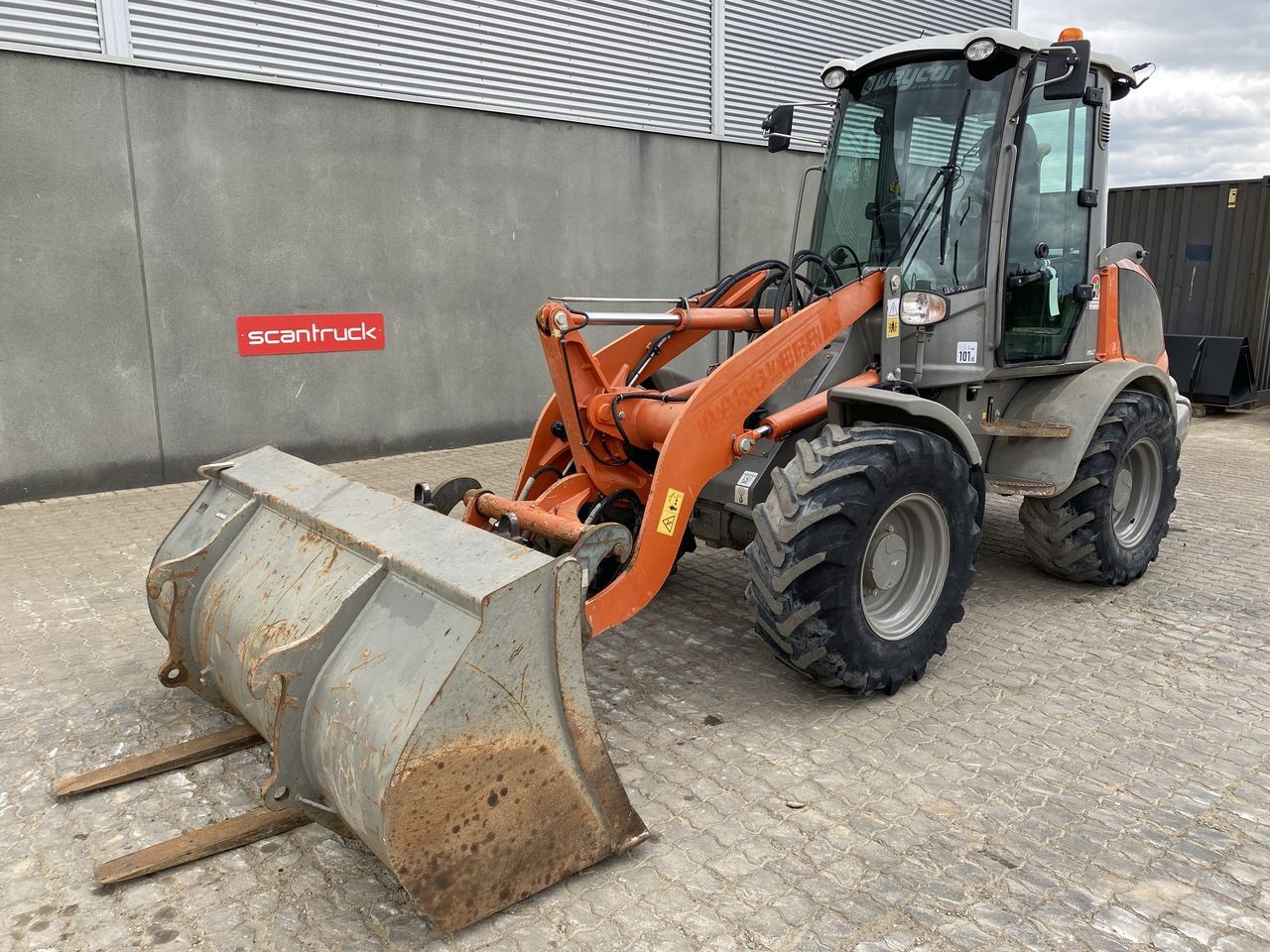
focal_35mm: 26
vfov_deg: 53.1
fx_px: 954
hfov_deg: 67.3
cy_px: 476
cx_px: 635
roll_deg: +1.4
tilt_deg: -11.4
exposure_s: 1/606
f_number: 1.8
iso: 32
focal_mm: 4.25
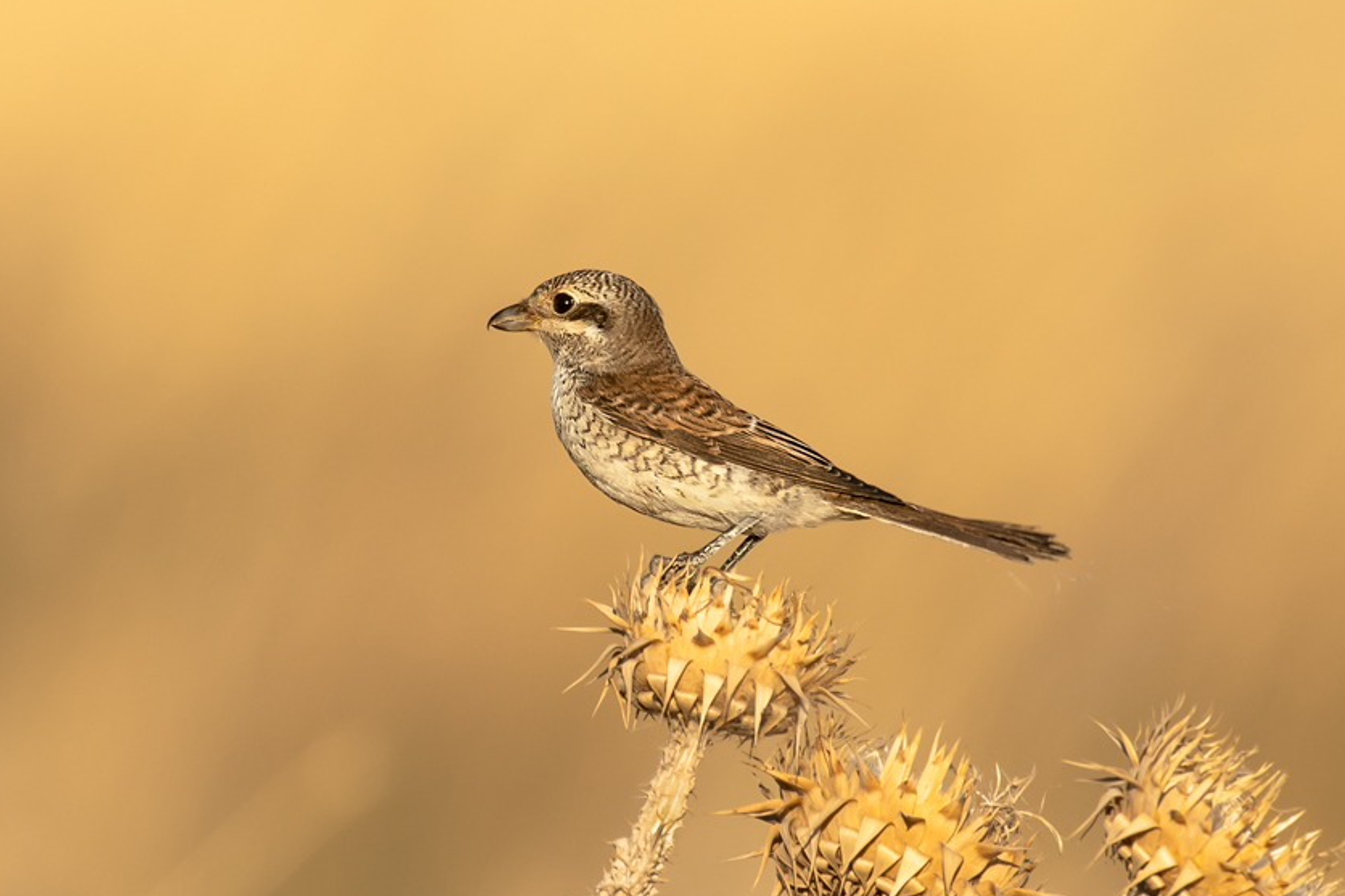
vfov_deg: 1.5
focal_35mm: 942
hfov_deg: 2.2
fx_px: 35185
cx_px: 619
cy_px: 475
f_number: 7.1
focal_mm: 500
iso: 200
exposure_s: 1/1000
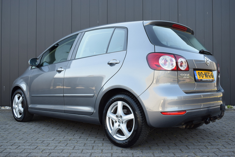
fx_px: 245
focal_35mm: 38
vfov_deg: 35.5
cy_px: 78
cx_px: 118
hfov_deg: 51.3
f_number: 6.3
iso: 400
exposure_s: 1/160
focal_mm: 25
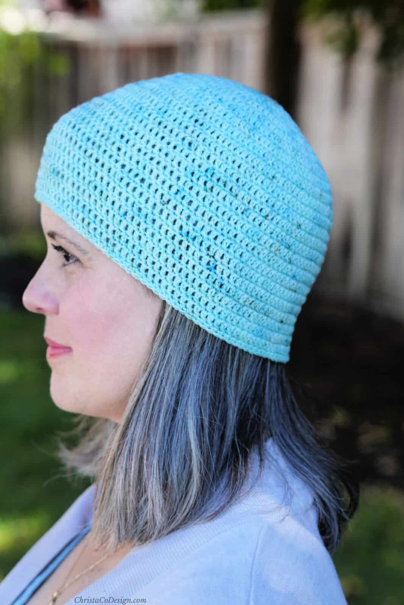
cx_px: 202
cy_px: 302
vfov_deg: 24.2
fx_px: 1414
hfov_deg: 16.3
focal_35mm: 84
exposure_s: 1/2
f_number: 4
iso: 100
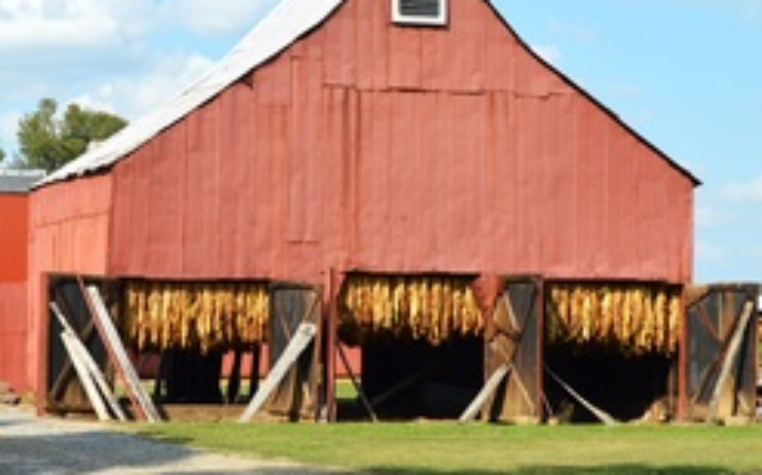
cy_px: 233
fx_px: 1764
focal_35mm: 85
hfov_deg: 24.2
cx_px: 242
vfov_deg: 15.3
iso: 100
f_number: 8
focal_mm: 32
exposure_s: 1/250
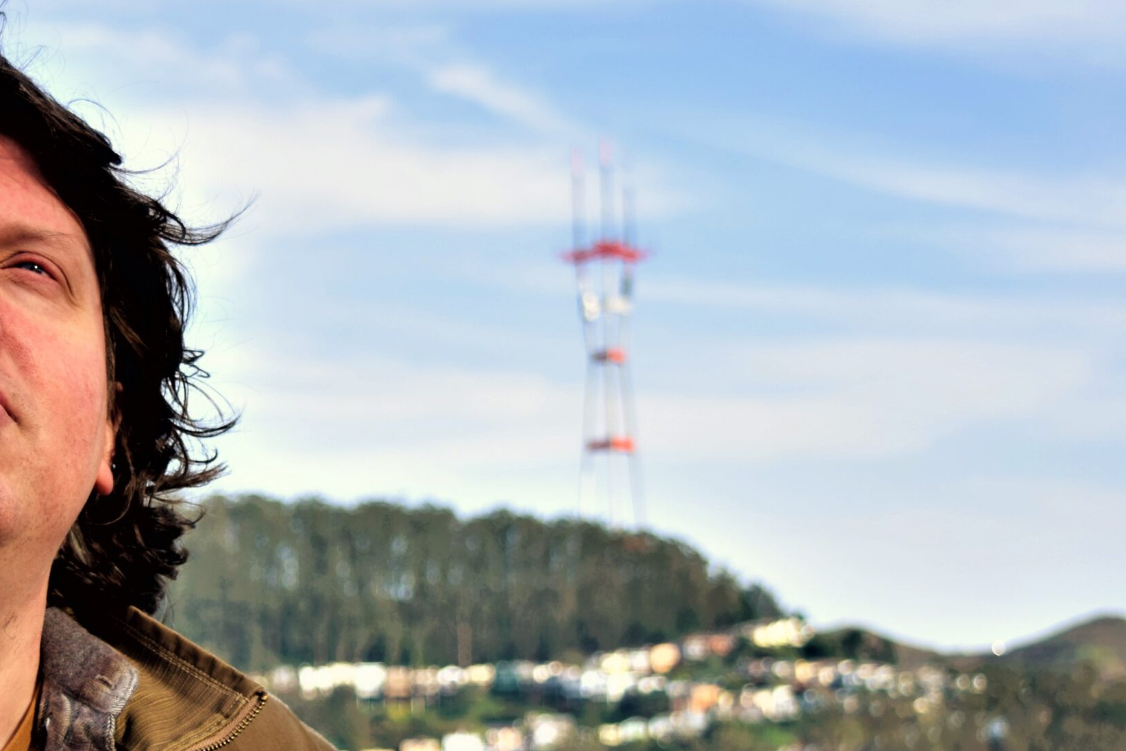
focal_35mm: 68
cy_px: 471
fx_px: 2120
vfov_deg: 20.1
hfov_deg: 29.2
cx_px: 255
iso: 100
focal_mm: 29
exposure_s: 1/640
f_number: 4.2
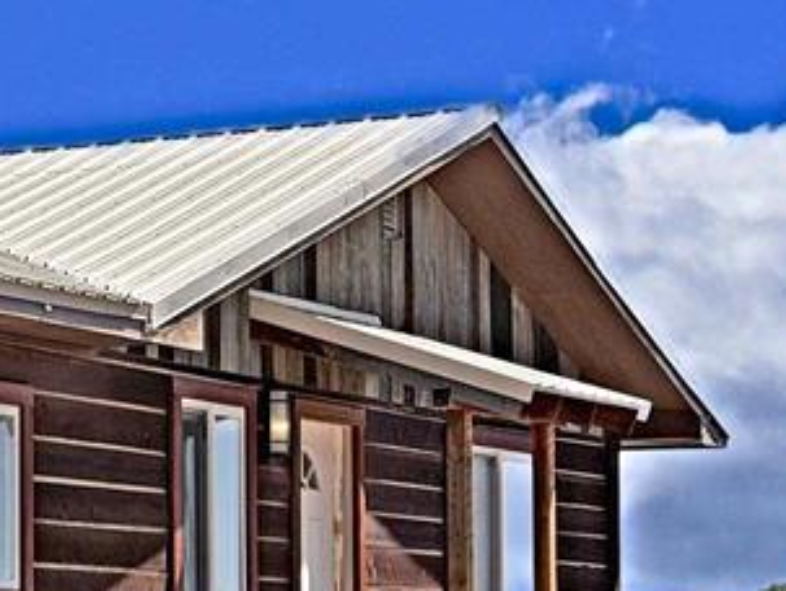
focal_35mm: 162
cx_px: -384
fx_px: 3683
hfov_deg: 11.7
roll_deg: +0.2
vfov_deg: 9.2
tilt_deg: +3.5
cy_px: 454
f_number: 1.78
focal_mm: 6.76
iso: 64
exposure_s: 1/4098
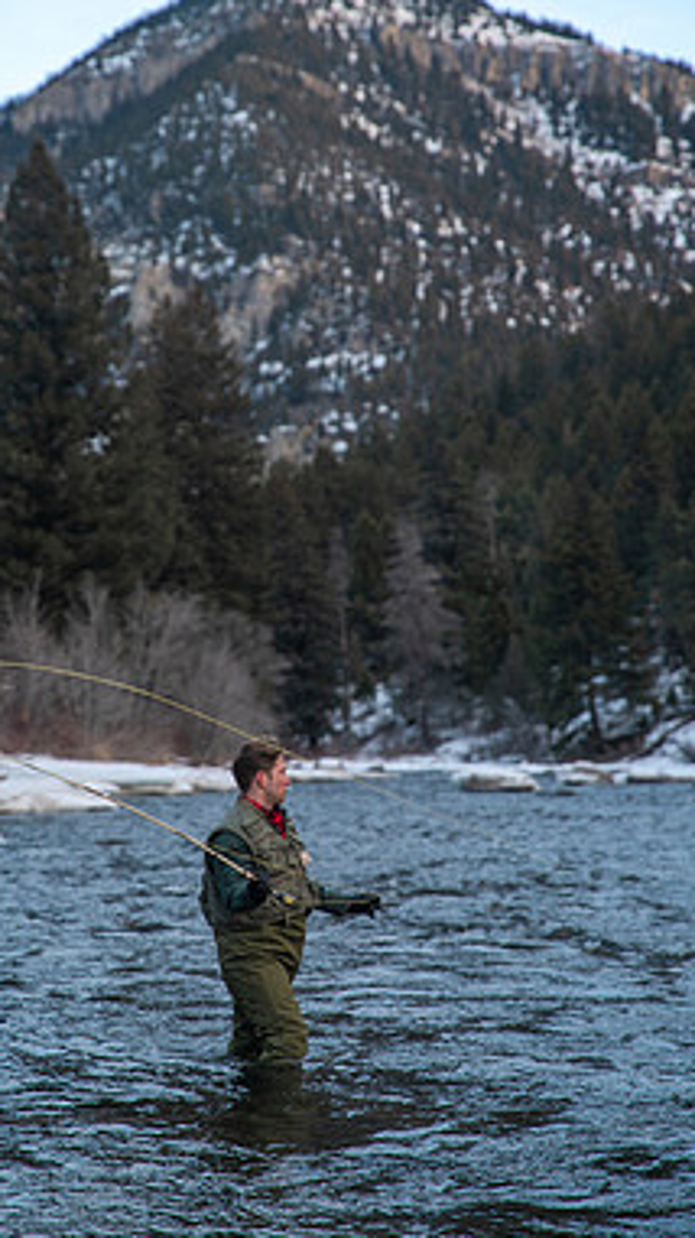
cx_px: 245
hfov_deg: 19.3
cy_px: 569
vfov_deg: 33.8
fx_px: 2033
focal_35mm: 62
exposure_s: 1/320
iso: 400
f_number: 3.2
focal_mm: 50
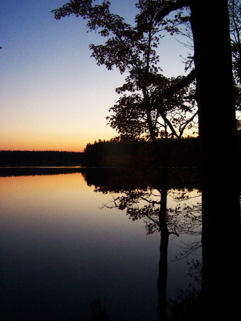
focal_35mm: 38
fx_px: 353
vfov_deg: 49.0
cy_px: 160
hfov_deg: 37.7
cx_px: 120
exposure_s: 1/500
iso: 400
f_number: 2.8
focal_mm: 6.3
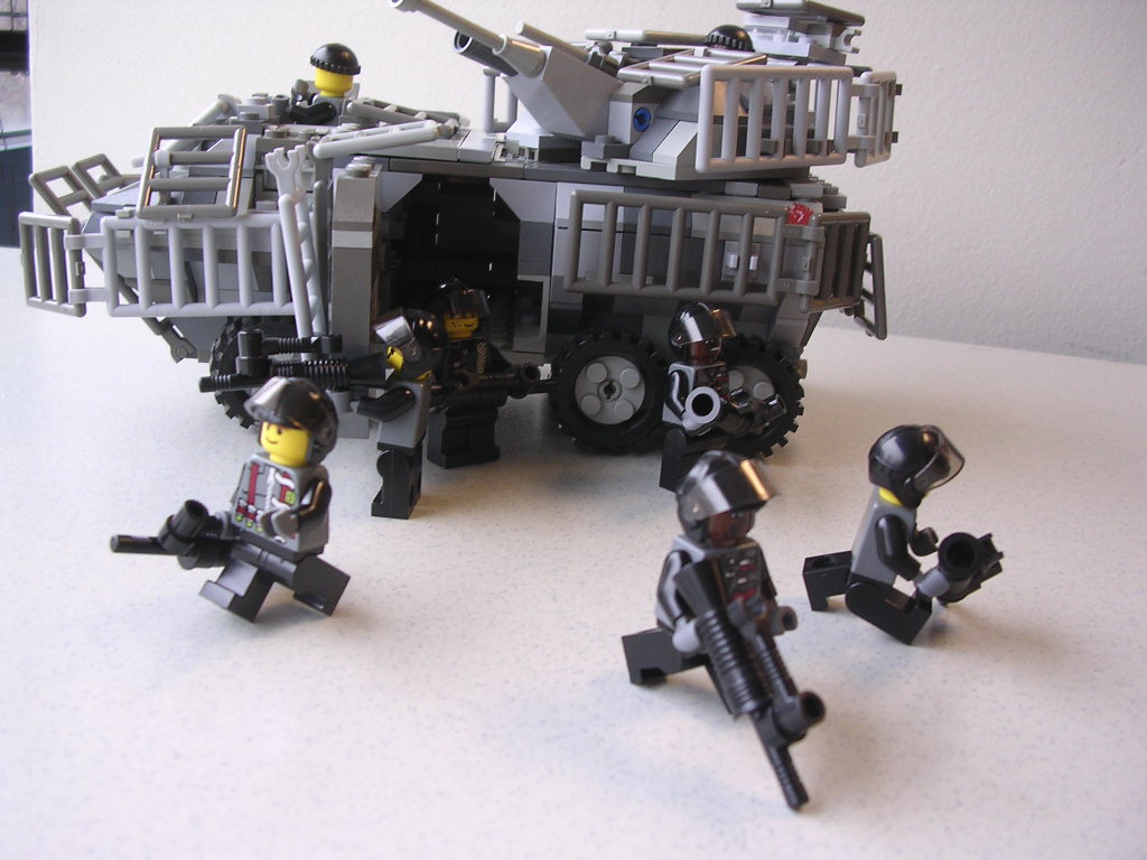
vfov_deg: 37.7
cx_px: 574
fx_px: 1259
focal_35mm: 38
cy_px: 430
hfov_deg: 49.0
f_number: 2.8
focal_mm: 5.8
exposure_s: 1/7.9
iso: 100
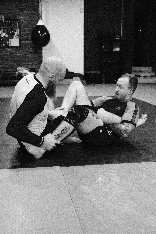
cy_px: 117
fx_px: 273
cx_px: 78
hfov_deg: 31.9
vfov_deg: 46.4
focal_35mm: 42
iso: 5000
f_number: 3.2
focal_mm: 27.7
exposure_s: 1/400
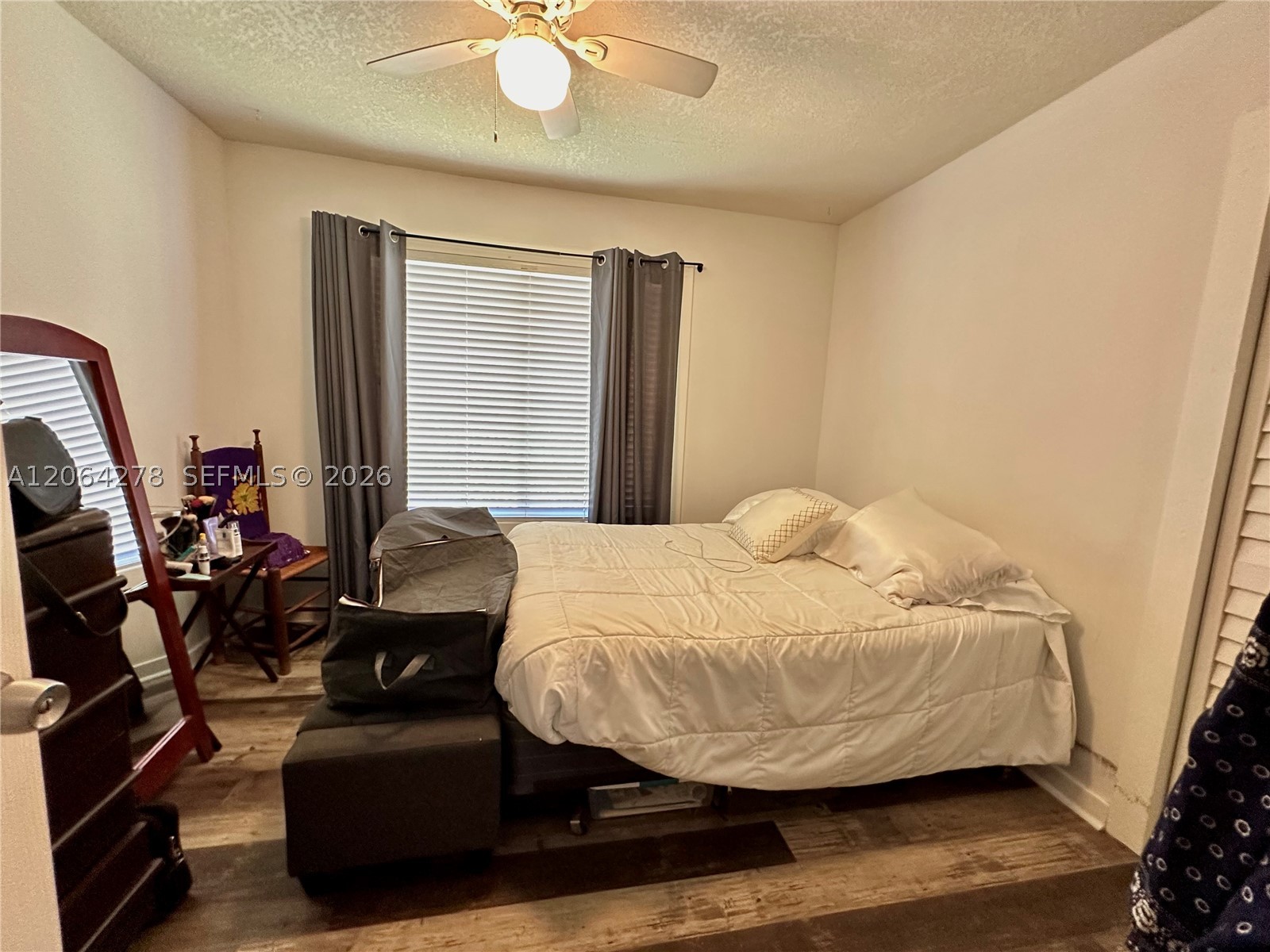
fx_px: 514
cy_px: 476
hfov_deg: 102.1
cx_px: 635
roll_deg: -3.2
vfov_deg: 85.7
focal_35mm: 14
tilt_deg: -7.6
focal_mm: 2.22
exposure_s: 1/60
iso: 640
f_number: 2.2
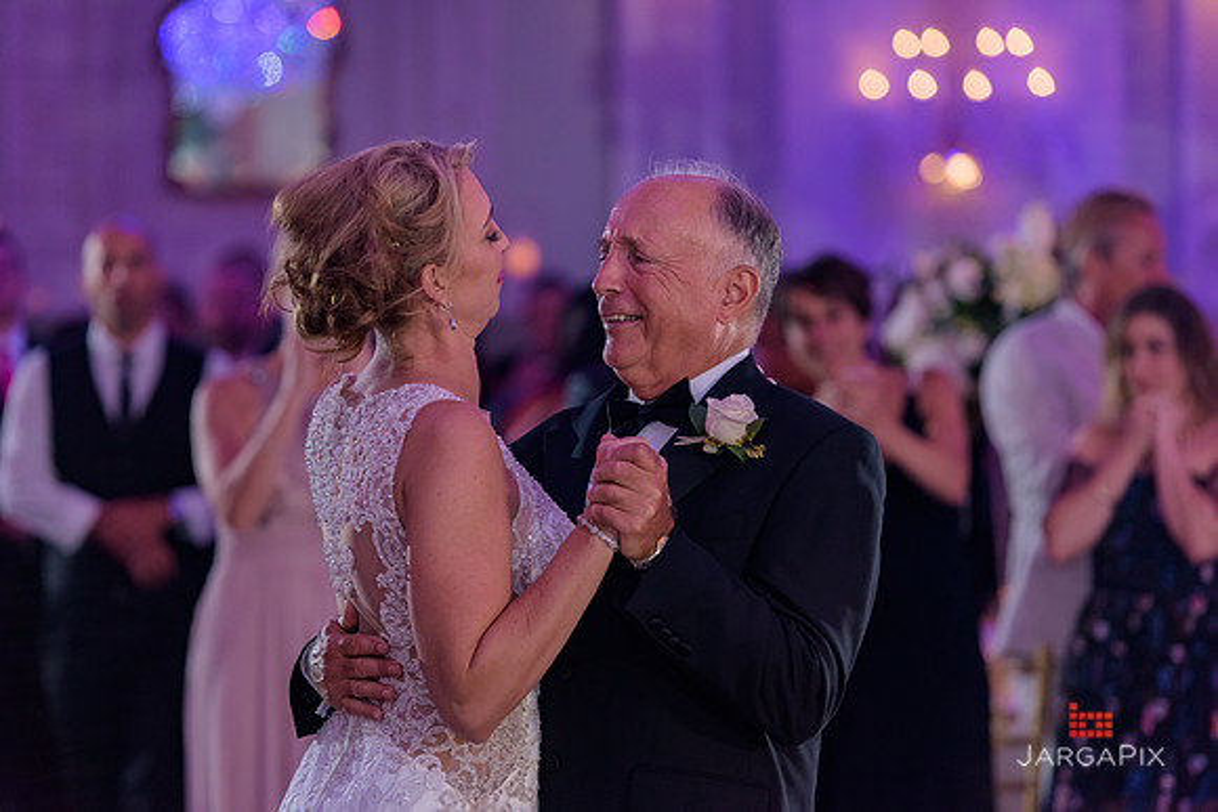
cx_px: 609
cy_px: 406
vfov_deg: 8.6
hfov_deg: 12.8
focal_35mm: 160
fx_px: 5414
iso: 1600
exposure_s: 1/125
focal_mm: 160
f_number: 3.2
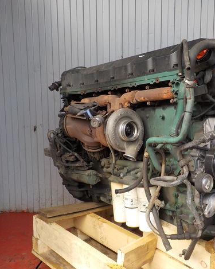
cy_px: 134
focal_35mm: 40
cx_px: 145
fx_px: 318
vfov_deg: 45.8
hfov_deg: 36.9
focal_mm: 4.1
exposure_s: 1/200
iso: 125
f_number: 3.3
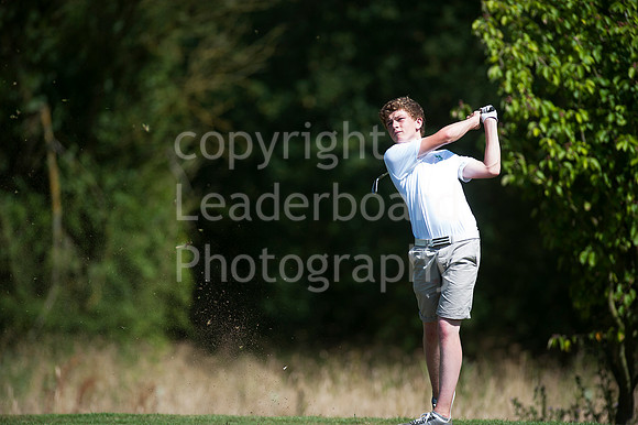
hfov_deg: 6.9
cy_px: 212
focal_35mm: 300
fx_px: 5313
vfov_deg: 4.6
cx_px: 319
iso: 400
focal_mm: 300
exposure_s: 1/3200
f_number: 4
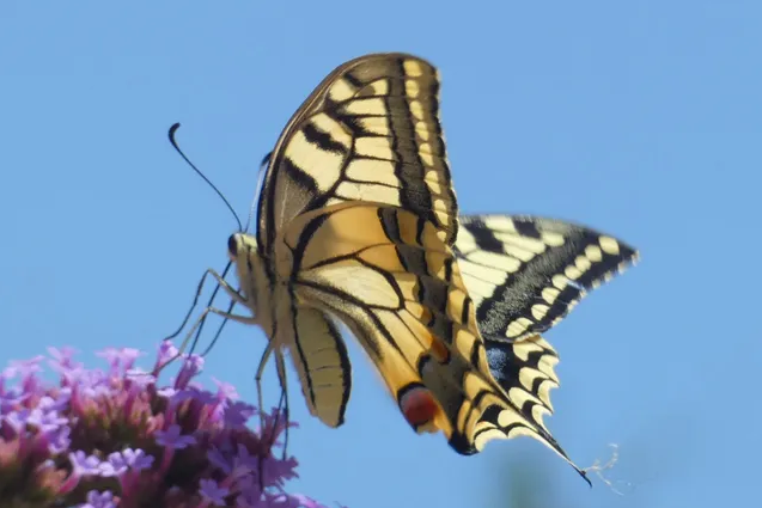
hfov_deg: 6.8
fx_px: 6436
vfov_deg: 4.5
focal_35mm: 304
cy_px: 247
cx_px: 380
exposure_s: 1/160
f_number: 5.5
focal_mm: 52.2
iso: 80
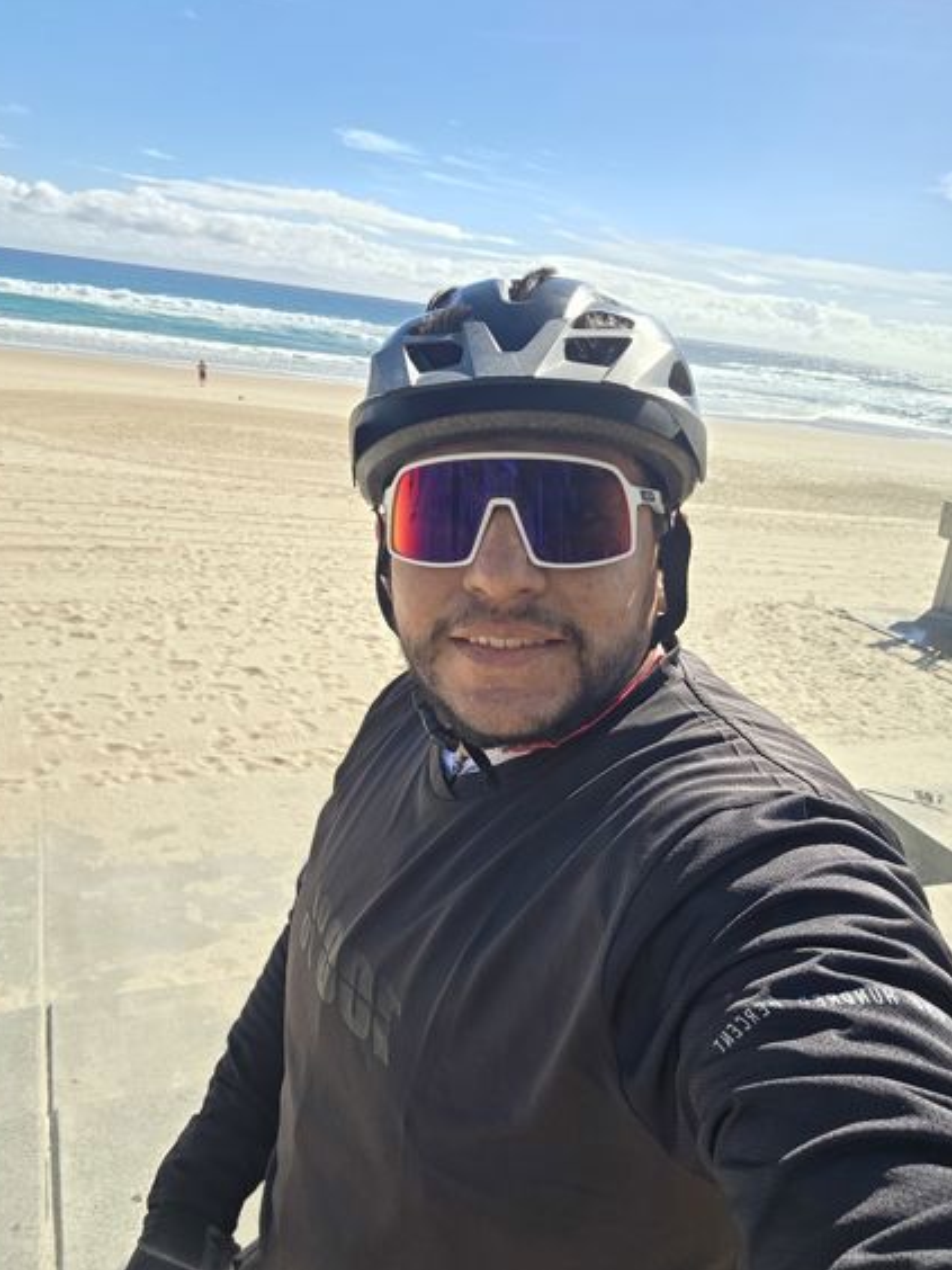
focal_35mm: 26
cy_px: 616
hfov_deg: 53.1
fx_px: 953
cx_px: 464
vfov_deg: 67.3
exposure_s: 1/583
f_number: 2.2
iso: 25
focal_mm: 3.3
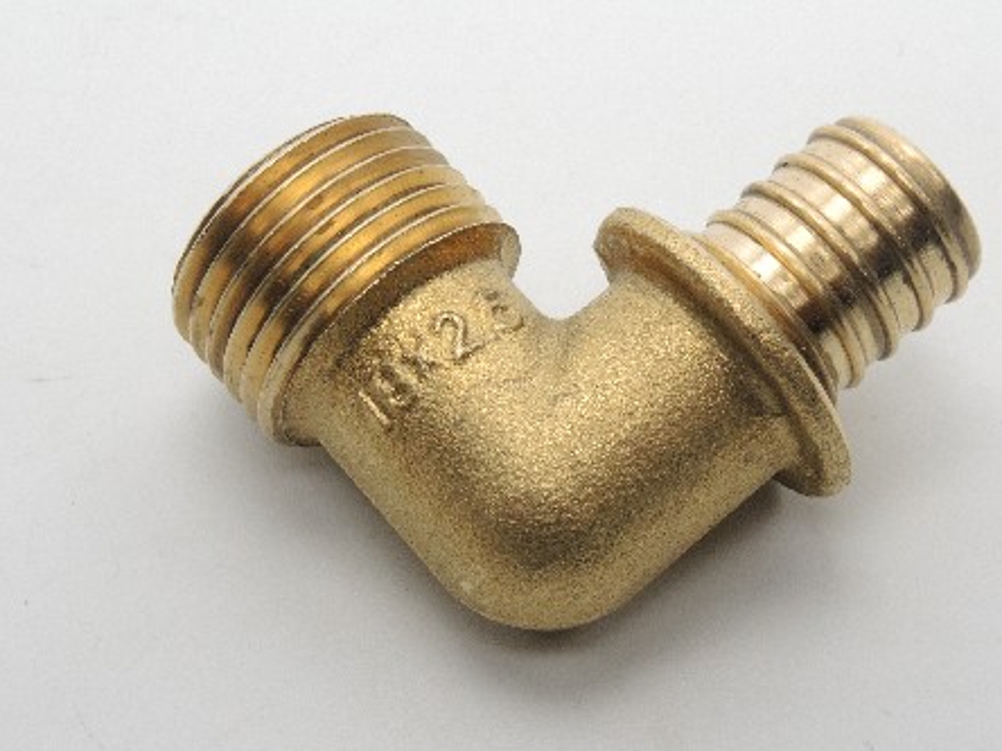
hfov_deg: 27.0
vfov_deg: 20.4
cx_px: 571
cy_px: 307
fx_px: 2084
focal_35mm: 72
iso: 400
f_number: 8
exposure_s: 1/320
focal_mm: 11
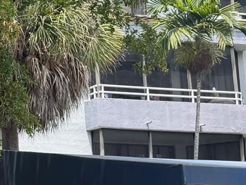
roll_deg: -0.4
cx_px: -230
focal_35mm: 101
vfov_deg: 14.6
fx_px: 718
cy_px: 145
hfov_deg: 15.8
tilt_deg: +8.6
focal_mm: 6.76
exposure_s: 1/747
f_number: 1.78
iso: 80
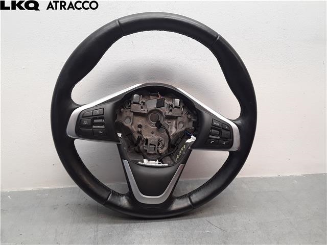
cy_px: 122
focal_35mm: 28
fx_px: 265
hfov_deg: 63.4
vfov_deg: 49.7
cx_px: 164
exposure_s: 1/50
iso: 40
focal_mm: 2.91
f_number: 1.9
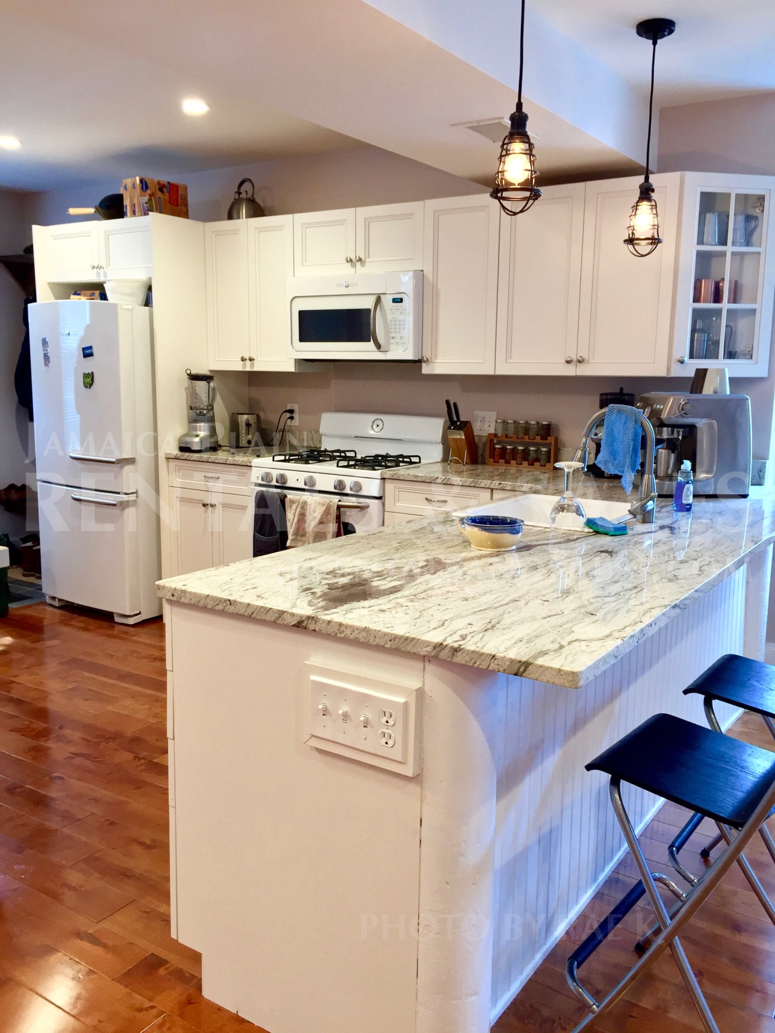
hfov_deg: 48.2
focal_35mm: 29
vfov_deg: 61.7
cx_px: 388
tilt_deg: -8.9
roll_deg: -1.2
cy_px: 516
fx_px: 866
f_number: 2.2
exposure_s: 1/30
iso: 80
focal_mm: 4.15
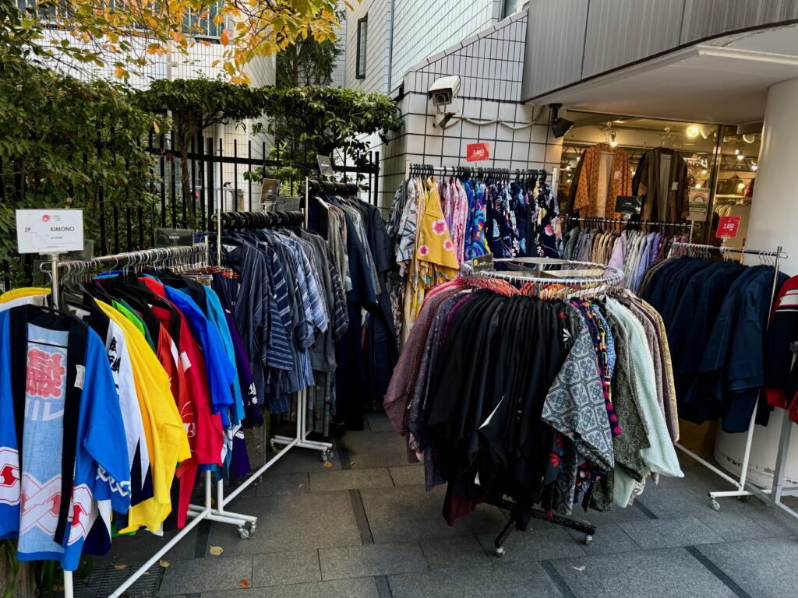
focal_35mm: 24
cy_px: 299
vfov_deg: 56.8
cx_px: 399
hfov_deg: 71.6
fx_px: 553
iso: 64
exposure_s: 1/184
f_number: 1.78
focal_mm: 6.86
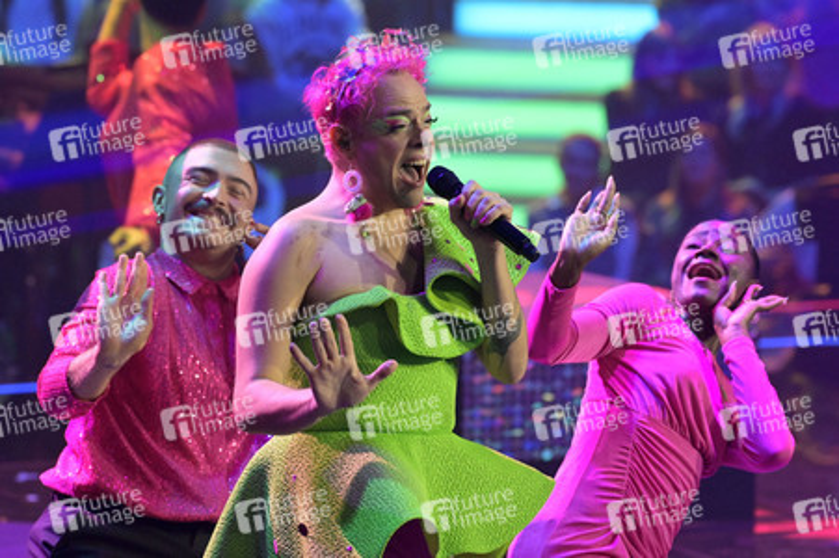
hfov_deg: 8.6
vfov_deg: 5.7
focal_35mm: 240
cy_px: 279
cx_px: 420
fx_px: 5589
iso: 12800
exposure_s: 1/400
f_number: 5.6
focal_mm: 240
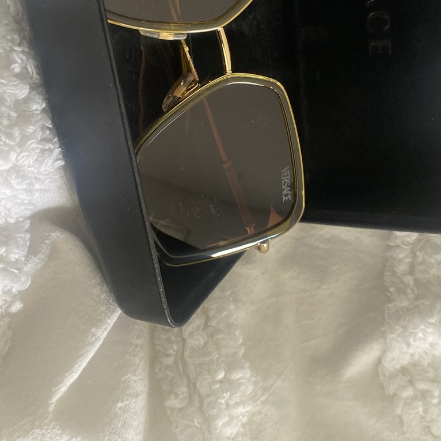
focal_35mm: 48
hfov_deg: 35.2
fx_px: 692
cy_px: 156
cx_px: 171
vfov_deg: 35.1
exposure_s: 1/114
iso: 125
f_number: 1.8
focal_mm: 4.25
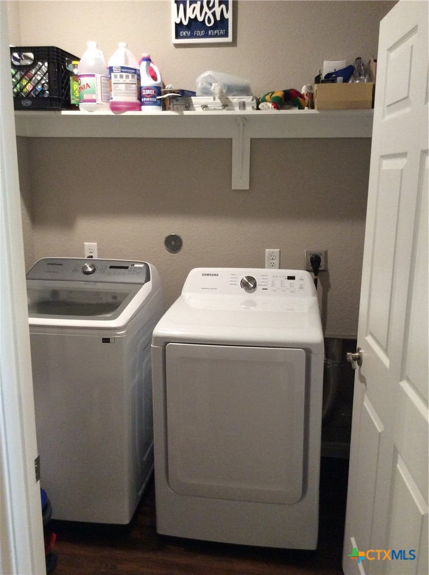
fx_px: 530
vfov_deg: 56.9
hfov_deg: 44.0
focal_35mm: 32
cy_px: 288
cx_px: 214
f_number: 2.4
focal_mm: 3.3
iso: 160
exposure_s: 1/24
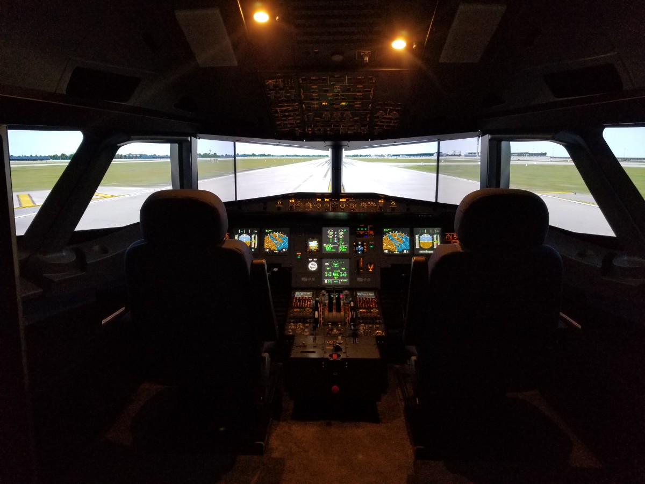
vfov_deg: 53.1
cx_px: 322
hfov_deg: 67.3
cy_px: 242
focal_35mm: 26
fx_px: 484
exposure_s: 1/33
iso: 200
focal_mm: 4.25
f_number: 1.7
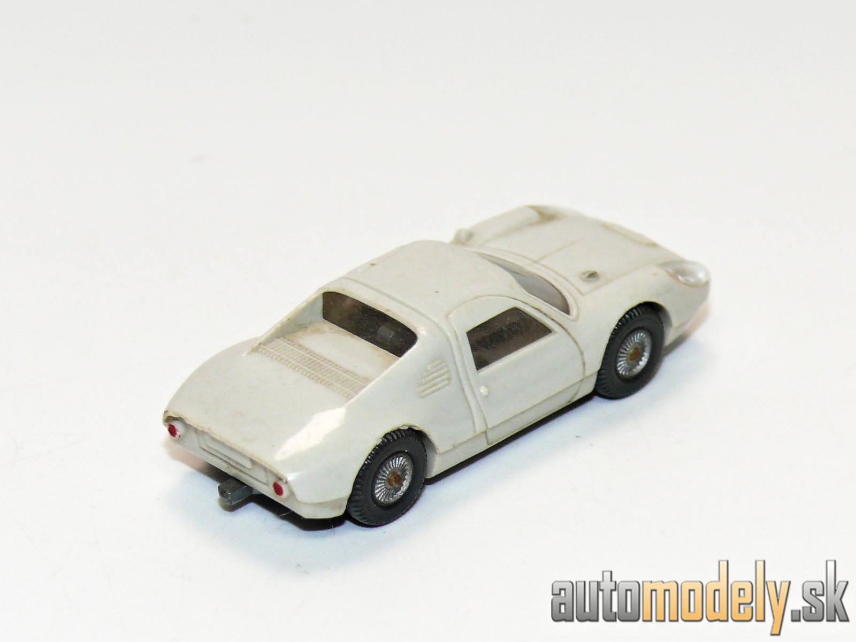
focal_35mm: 157
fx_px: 3882
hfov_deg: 12.6
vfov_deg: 9.5
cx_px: 428
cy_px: 321
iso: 100
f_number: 4
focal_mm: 18.5
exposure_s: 1/30
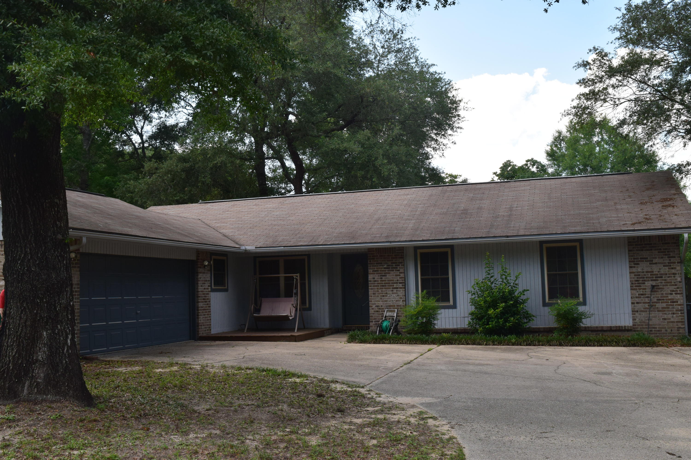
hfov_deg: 49.6
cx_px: 346
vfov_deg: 34.2
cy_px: 230
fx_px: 749
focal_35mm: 39
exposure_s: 1/250
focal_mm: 26
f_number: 10
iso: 400
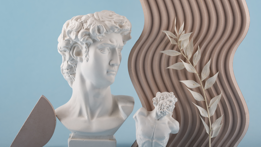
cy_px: 76
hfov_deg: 19.3
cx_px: 130
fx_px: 768
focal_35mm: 111
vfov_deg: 10.9
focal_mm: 105
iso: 100
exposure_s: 1/100
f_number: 10
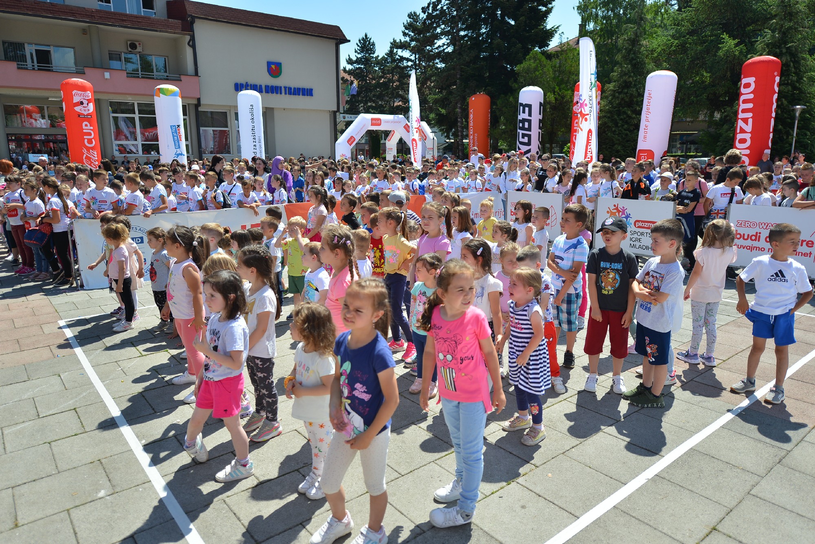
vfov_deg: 53.2
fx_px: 543
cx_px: 408
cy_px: 272
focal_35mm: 24
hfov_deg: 73.7
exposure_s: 1/2000
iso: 160
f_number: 2.8
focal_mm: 24
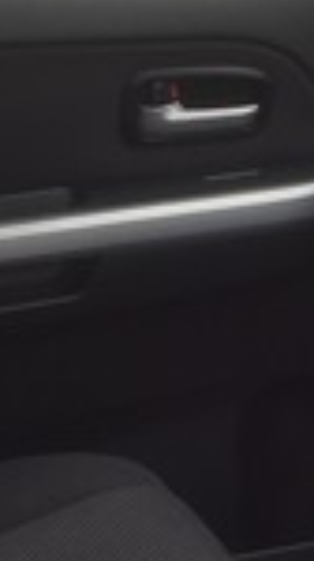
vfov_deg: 12.6
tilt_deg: -22.3
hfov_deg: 6.9
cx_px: 647
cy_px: 531
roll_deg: +0.2
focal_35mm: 169
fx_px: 2510
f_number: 2.2
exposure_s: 1/115
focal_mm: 4.15
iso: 32
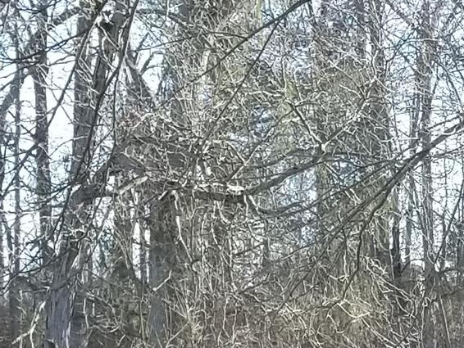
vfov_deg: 14.5
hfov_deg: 18.6
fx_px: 1261
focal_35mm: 94
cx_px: 681
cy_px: 552
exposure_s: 1/381
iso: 50
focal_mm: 4.25
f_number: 1.7
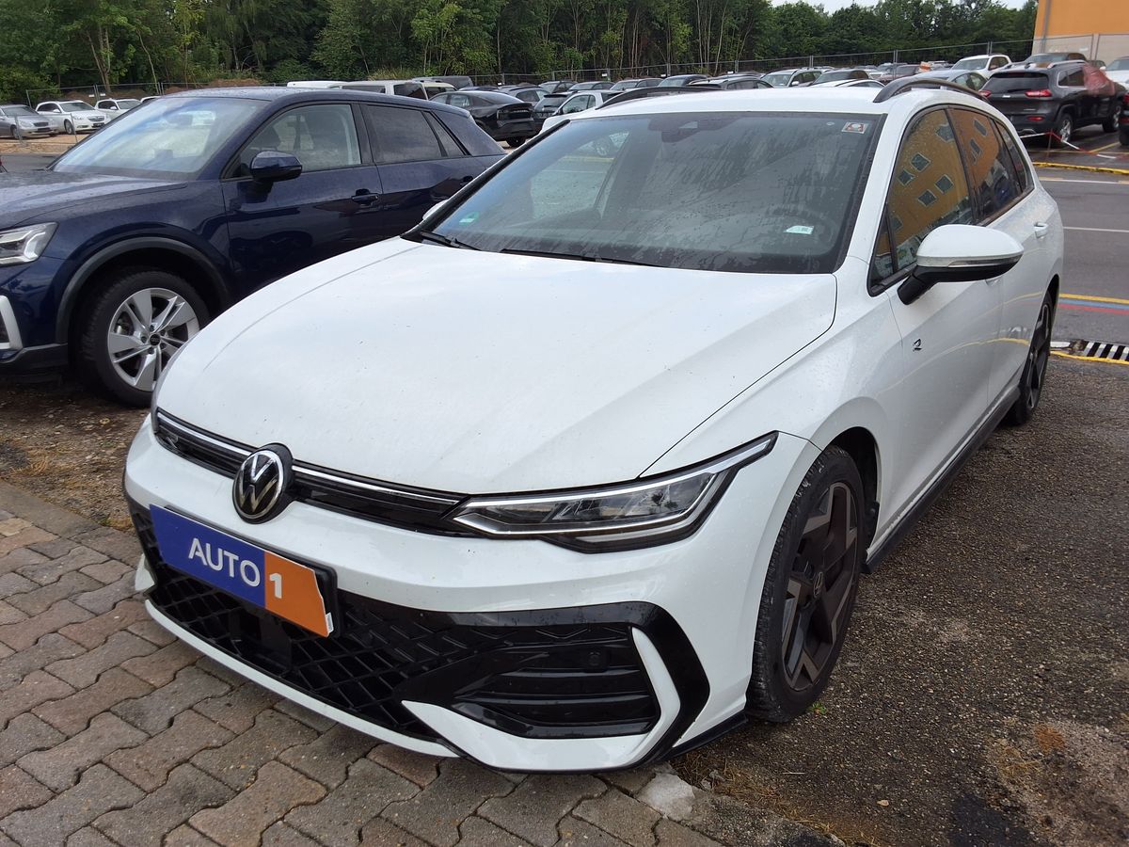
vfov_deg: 49.7
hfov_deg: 63.4
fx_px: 913
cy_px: 424
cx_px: 564
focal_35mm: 28
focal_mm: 2.91
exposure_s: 1/628
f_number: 1.9
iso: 32
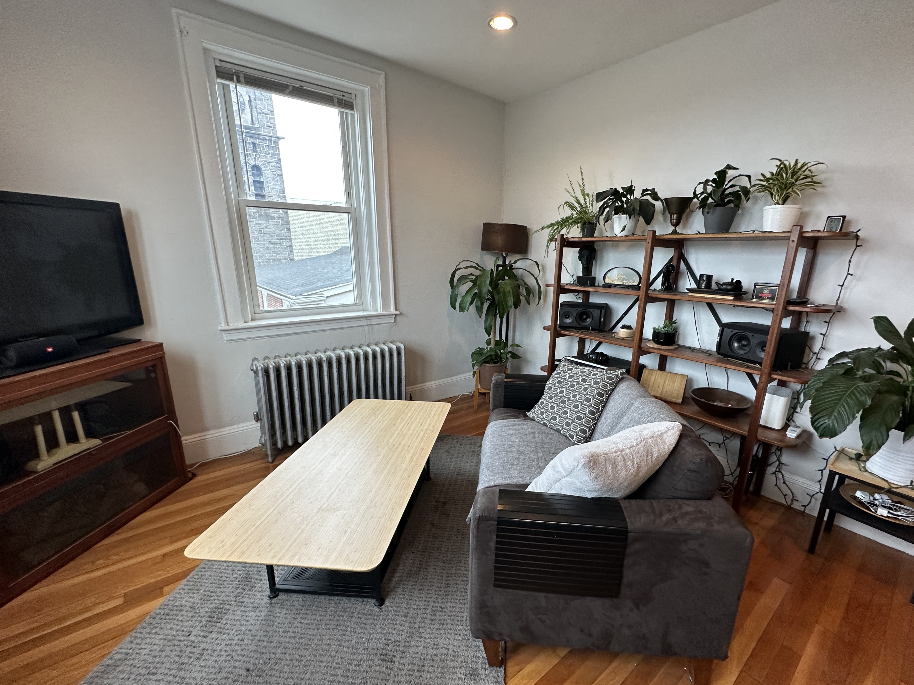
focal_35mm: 15
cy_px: 354
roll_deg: +0.0
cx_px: 484
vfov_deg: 81.7
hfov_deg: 98.1
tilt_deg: -14.8
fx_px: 396
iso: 200
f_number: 2.2
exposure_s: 1/120
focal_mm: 2.22
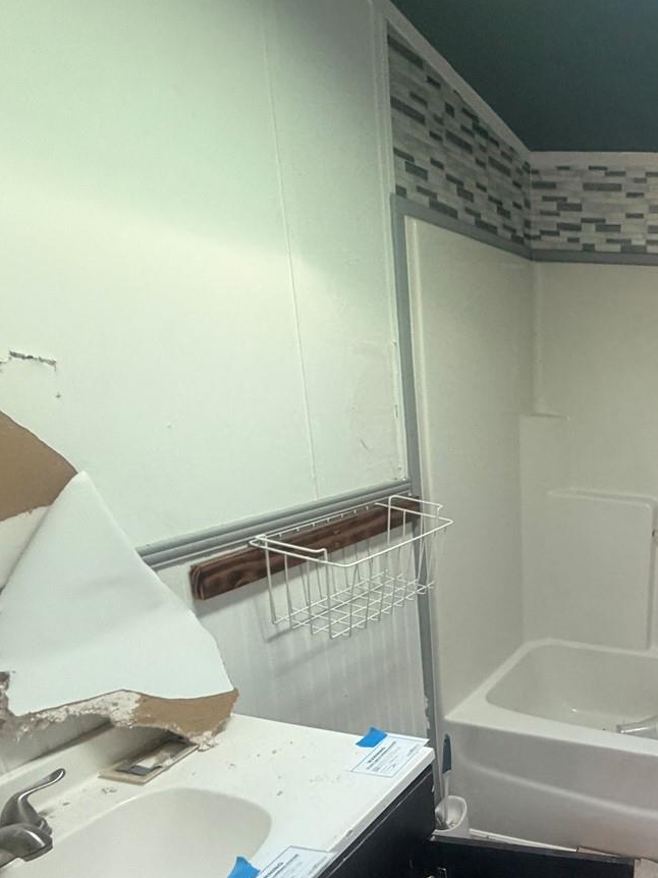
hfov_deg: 43.1
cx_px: 700
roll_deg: -3.1
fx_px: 659
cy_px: 543
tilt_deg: -16.3
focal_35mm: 26
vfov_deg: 66.4
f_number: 2.2
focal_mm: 2.22
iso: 400
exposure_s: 1/60
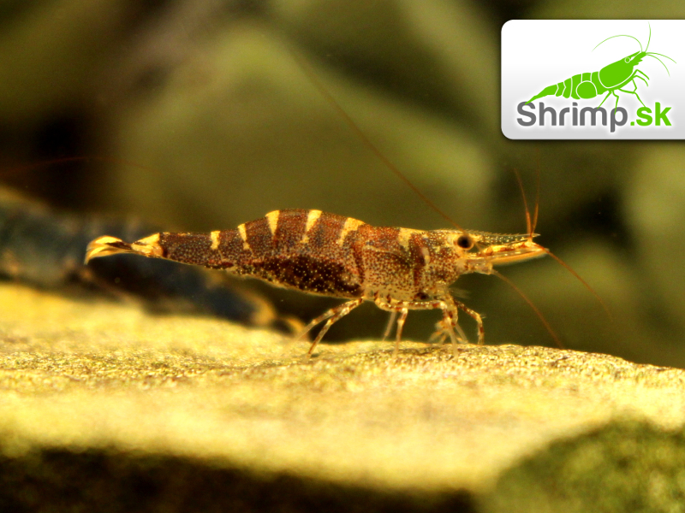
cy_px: 256
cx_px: 342
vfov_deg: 39.7
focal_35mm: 36
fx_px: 712
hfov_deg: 51.4
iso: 80
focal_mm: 6
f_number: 3.2
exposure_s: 1/40
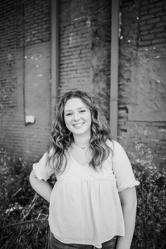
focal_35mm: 24
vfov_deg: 73.7
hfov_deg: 53.1
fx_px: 166
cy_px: 124
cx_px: 83
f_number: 2
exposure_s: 1/400
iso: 125
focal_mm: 24
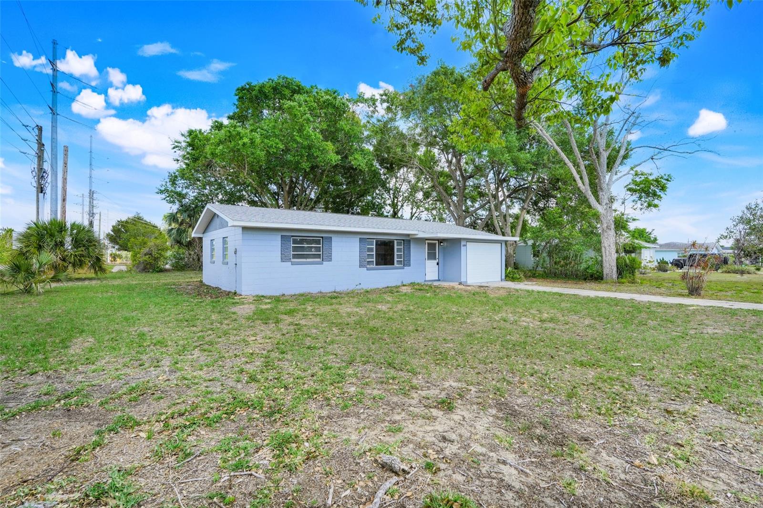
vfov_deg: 73.7
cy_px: 254
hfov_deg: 96.7
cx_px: 382
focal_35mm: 16
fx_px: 339
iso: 250
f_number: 9
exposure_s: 1/30
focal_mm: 16
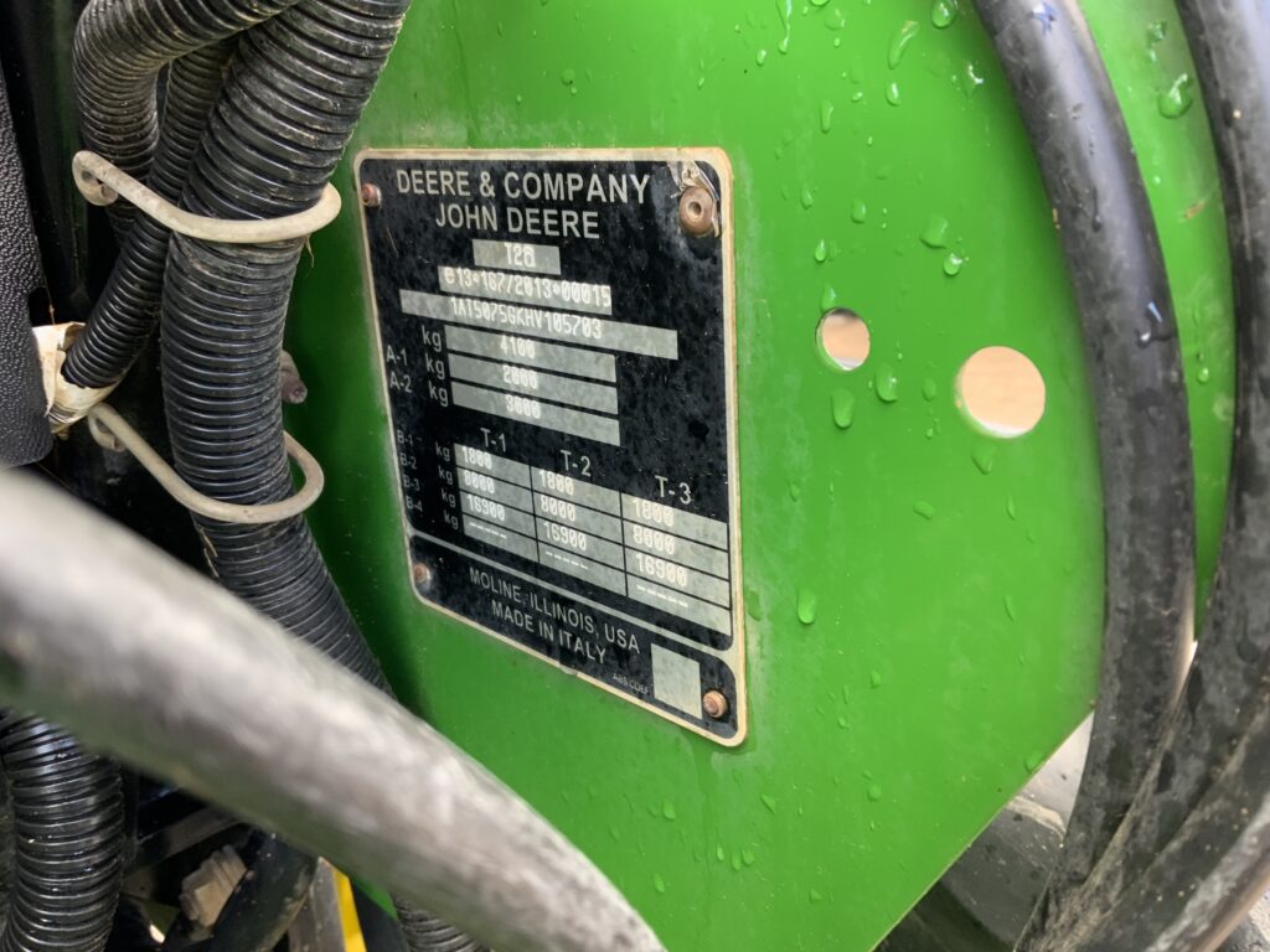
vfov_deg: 48.2
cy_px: 476
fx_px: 1064
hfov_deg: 61.7
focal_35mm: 29
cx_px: 635
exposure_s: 1/98
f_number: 1.8
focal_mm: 3
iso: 64
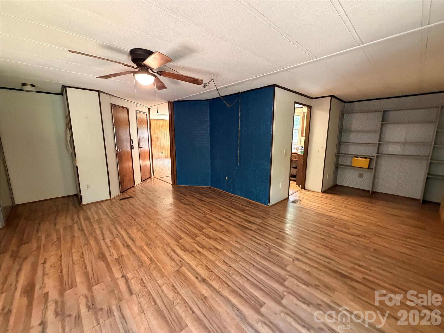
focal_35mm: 14
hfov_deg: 102.1
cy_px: 166
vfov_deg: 85.7
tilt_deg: -10.1
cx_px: 222
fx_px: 180
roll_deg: -0.1
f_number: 2.2
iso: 640
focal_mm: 2.22
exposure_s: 1/60
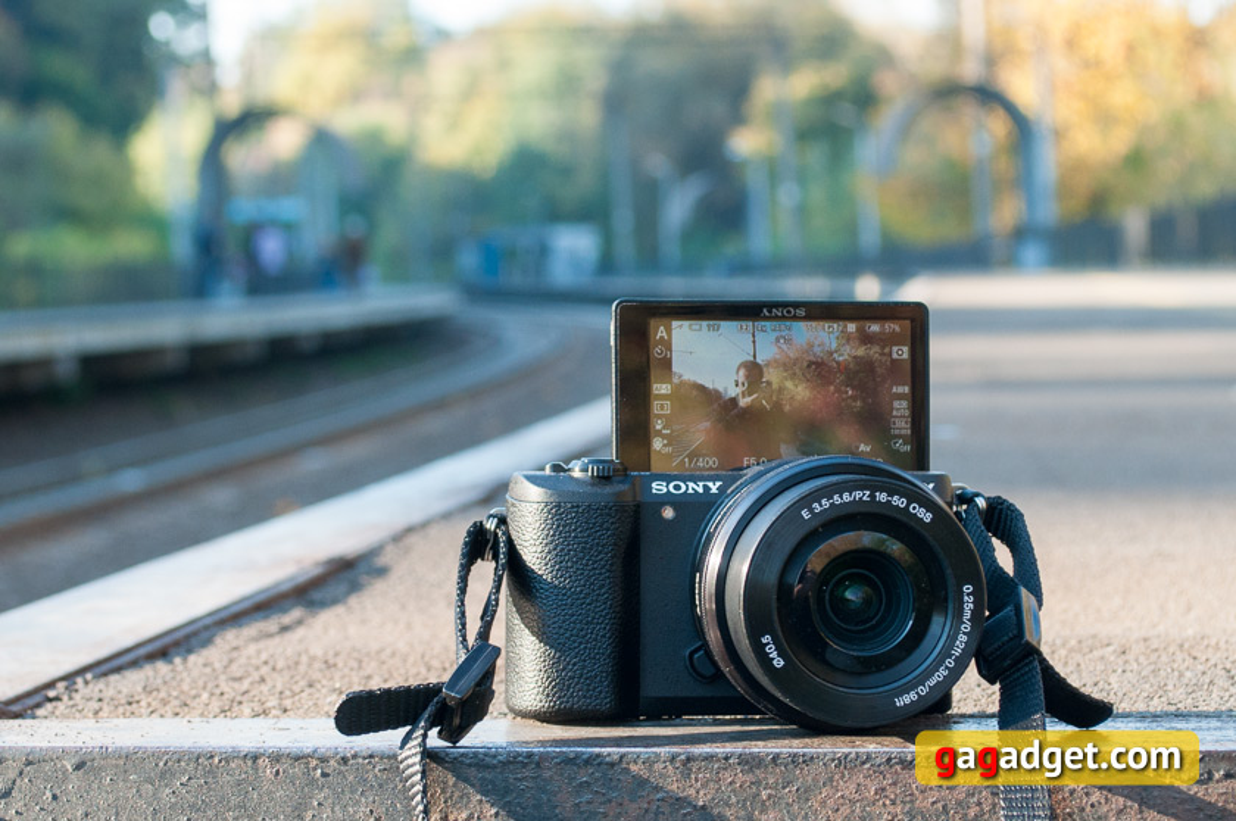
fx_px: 2058
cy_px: 410
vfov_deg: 22.6
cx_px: 618
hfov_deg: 33.4
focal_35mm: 60
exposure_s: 1/80
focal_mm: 40
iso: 250
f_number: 7.1
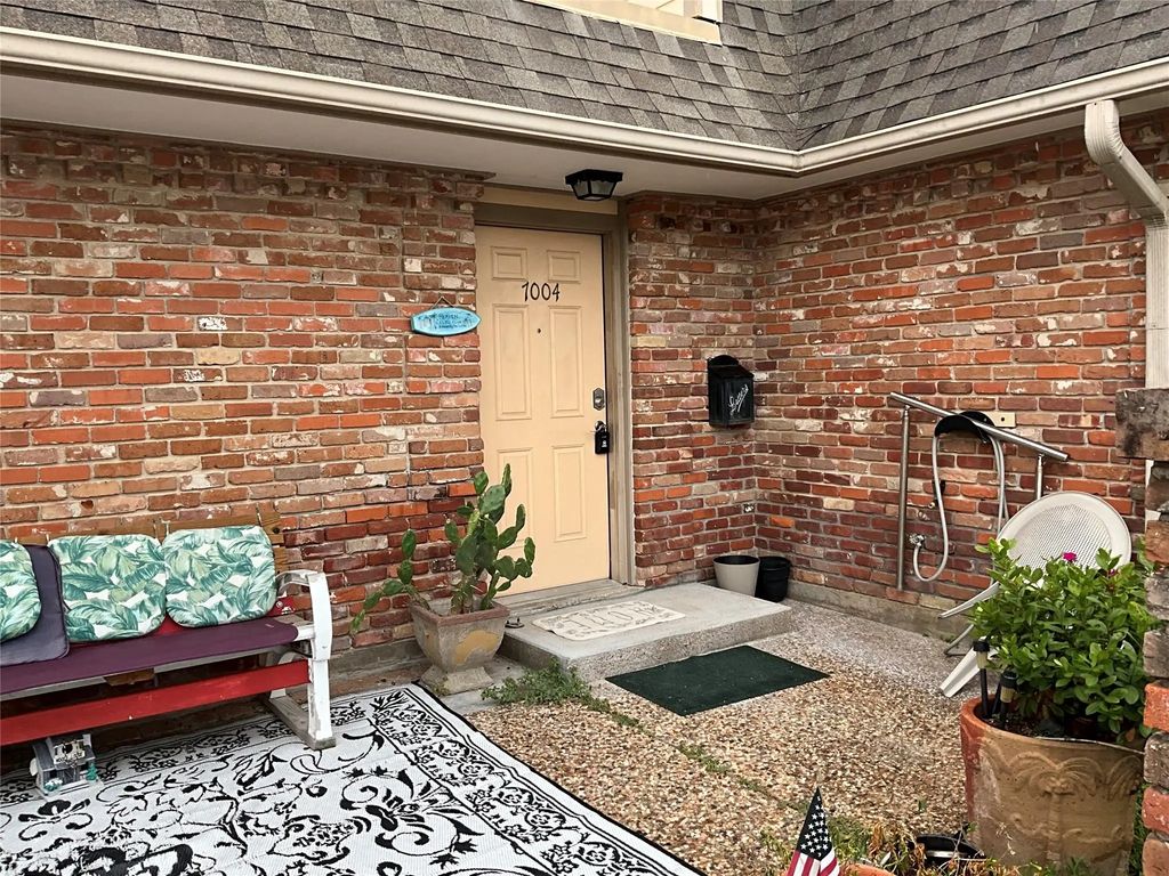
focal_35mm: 29
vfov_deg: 48.2
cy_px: 438
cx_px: 584
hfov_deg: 61.7
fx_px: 979
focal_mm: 3
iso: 20
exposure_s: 1/189
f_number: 1.8
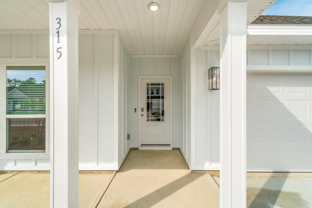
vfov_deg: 77.3
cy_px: 104
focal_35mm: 15
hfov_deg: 100.4
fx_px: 130
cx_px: 156
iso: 100
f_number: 8
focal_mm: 10
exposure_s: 1/50
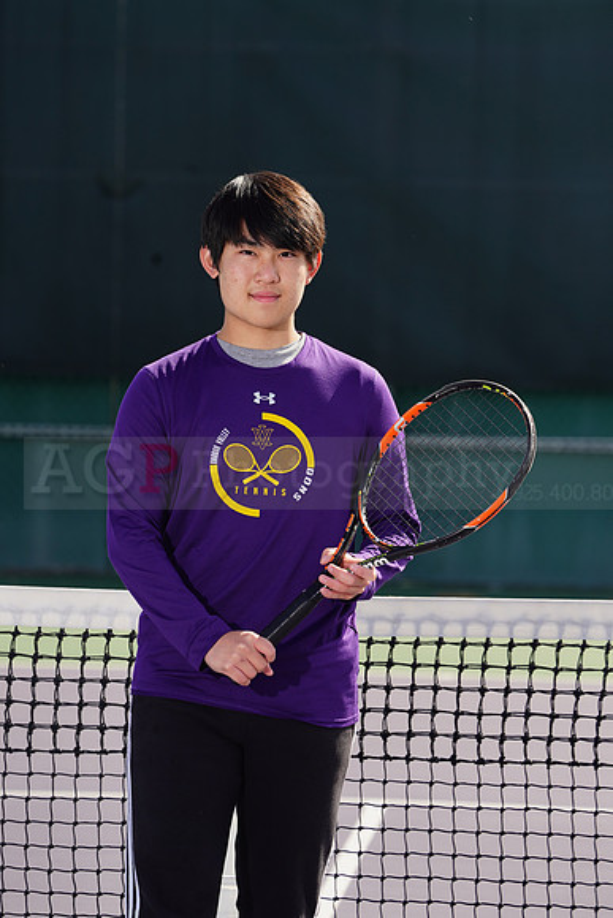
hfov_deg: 5.0
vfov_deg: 7.5
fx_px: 6994
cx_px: 306
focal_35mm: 274
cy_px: 459
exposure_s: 1/250
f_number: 8
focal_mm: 274
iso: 100
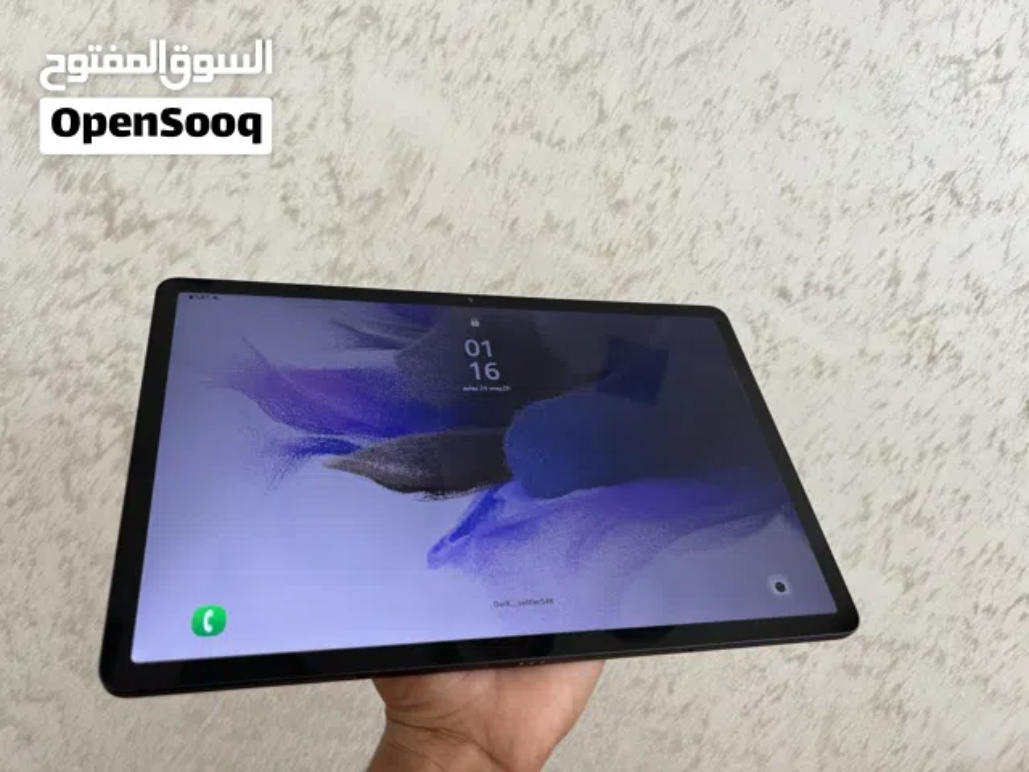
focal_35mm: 26
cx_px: 514
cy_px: 386
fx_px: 773
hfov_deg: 67.3
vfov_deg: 53.1
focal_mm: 5.7
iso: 125
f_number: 1.5
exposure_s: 1/65
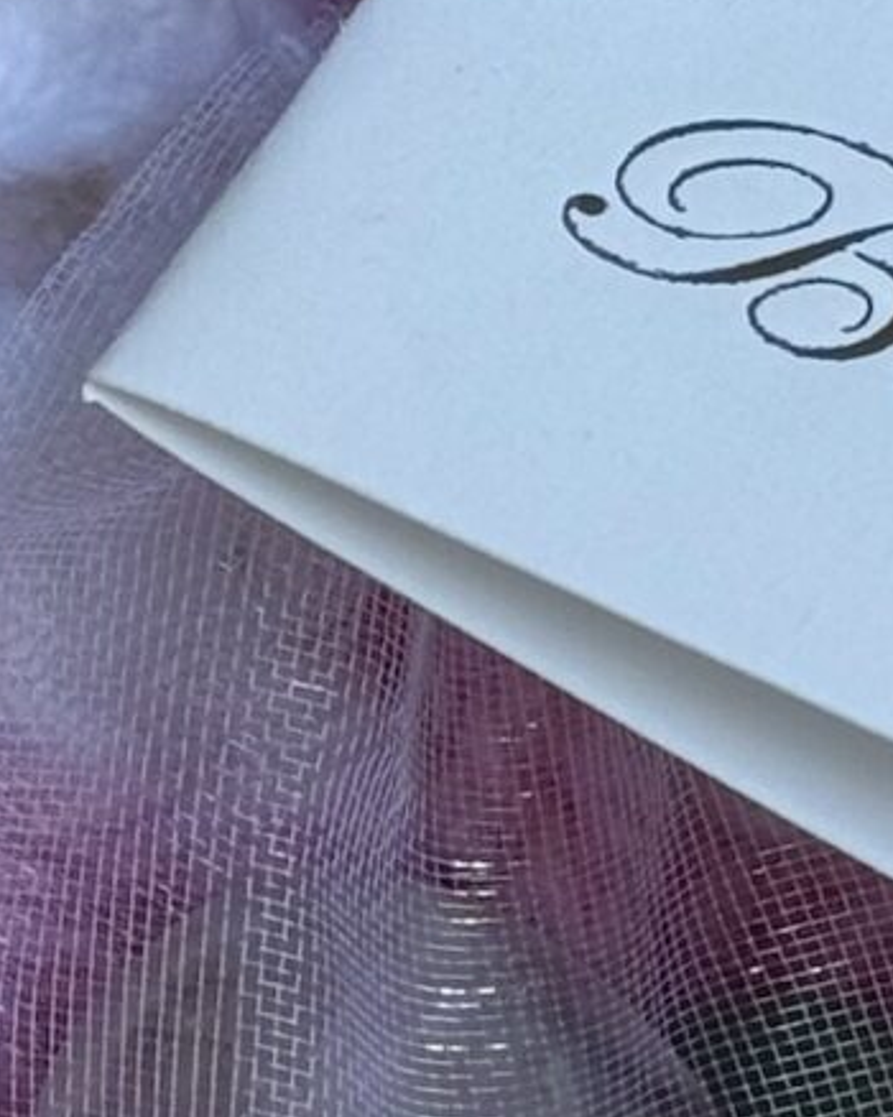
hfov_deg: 5.6
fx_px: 9058
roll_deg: +1.5
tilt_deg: -16.6
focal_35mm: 274
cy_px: 492
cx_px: 424
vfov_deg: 7.1
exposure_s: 1/173
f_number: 1.78
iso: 50
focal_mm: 6.76
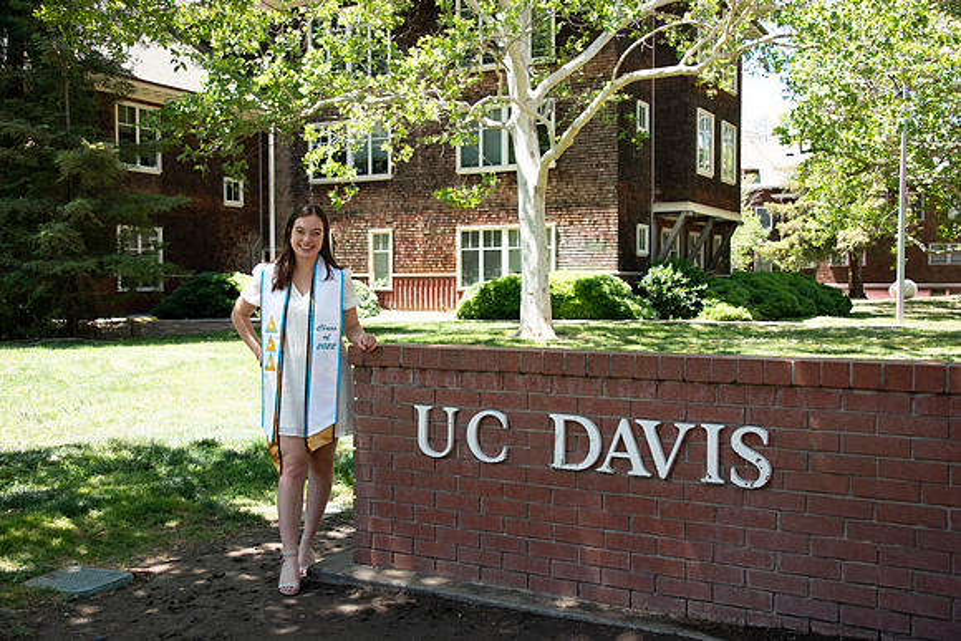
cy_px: 320
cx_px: 480
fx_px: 961
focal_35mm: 36
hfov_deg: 53.1
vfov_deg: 36.9
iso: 640
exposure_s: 1/640
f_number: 5.6
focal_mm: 36
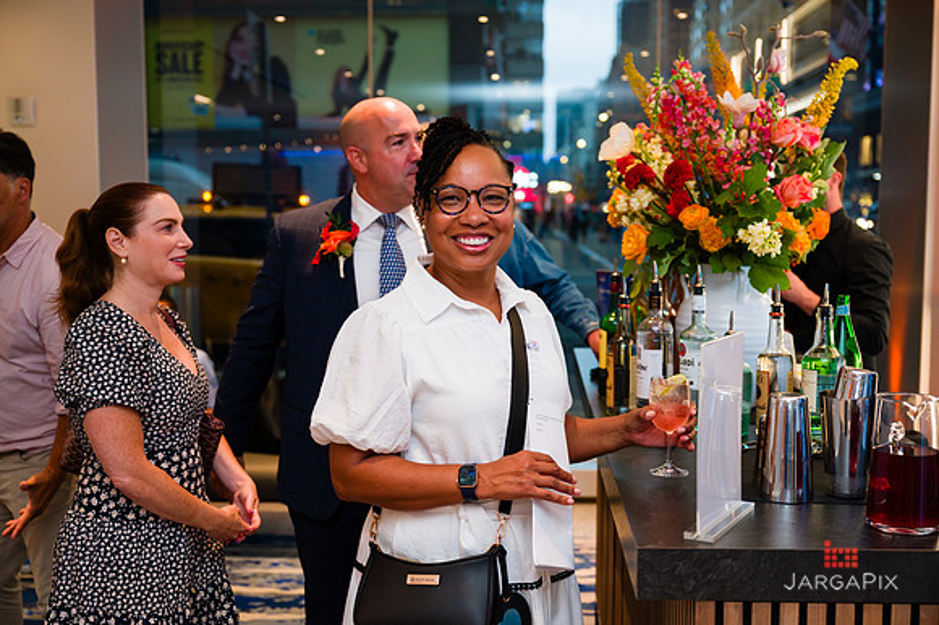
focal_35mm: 41
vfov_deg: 32.6
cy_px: 312
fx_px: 1070
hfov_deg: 47.4
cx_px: 470
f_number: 3.2
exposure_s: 1/160
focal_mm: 41
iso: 800
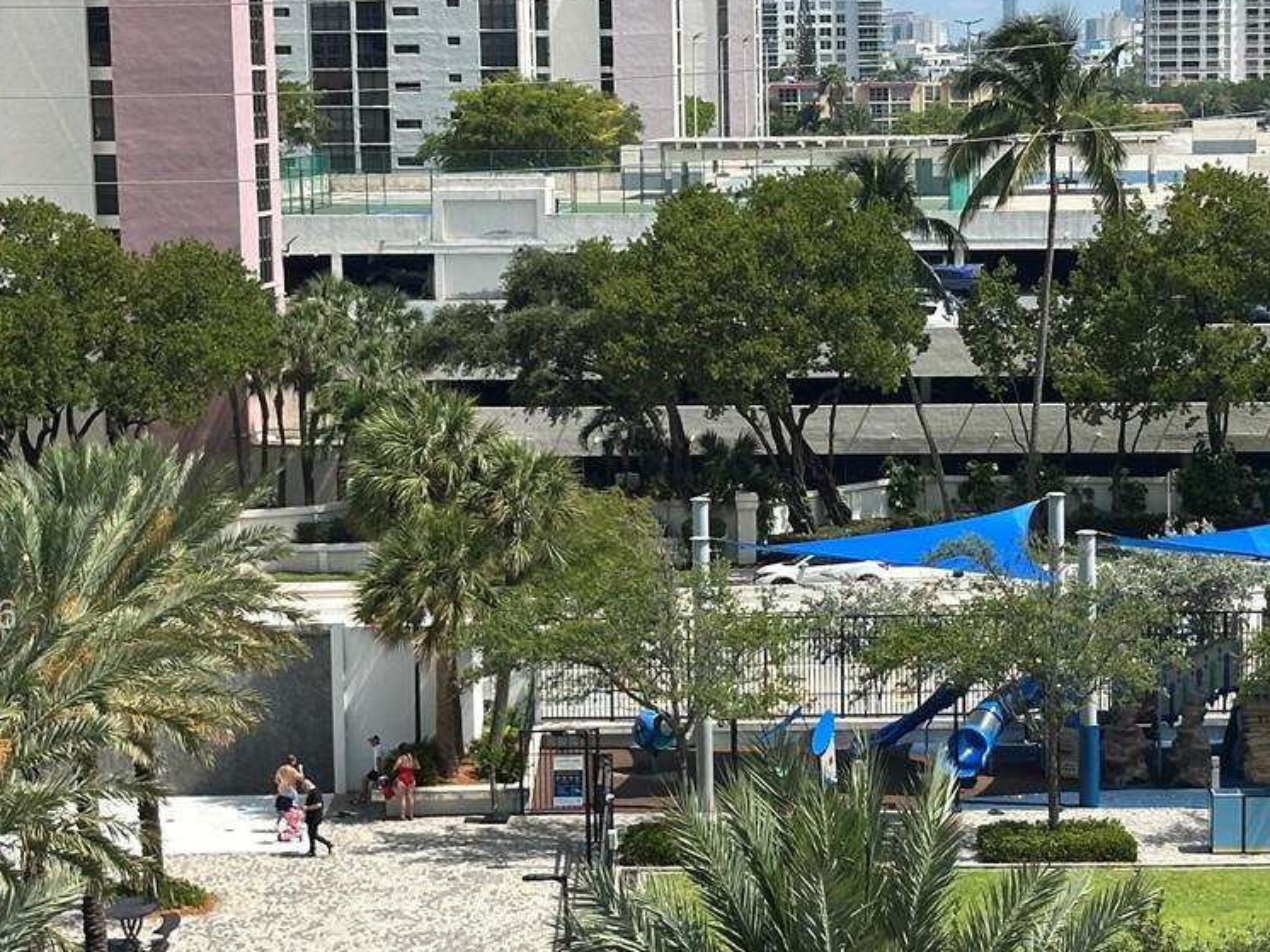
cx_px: 850
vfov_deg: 14.3
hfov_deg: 19.0
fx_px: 3778
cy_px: 618
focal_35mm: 103
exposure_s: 1/2976
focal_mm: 6.86
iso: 64
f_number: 1.78
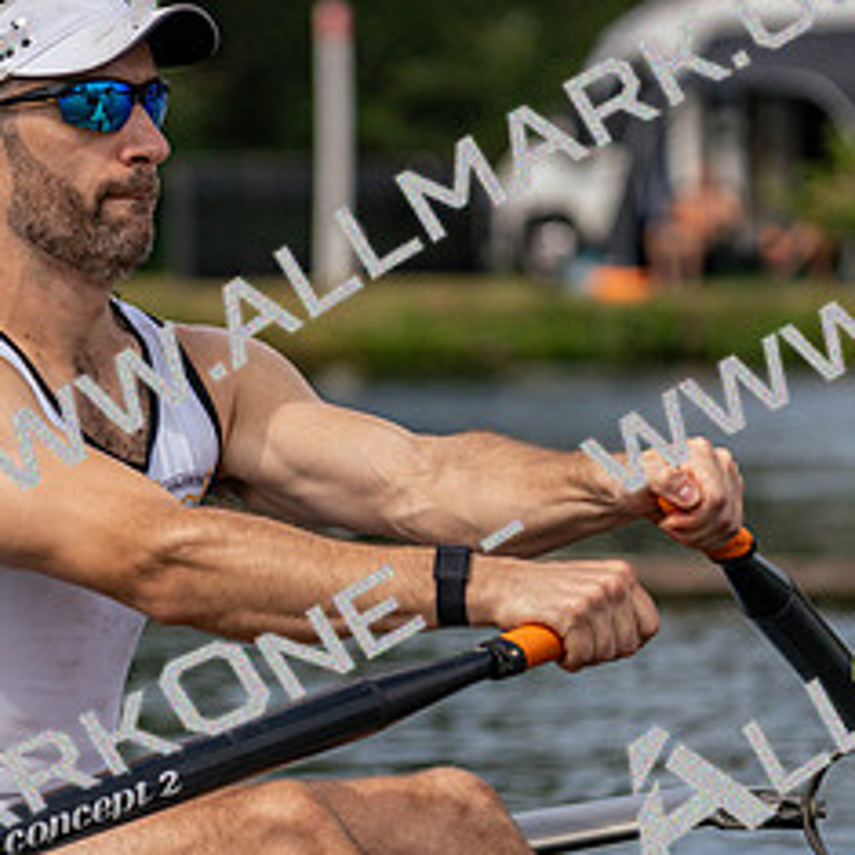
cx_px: 317
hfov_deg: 4.2
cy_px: 555
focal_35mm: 419
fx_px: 11709
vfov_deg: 4.2
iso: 250
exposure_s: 1/1600
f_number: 5.6
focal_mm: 200
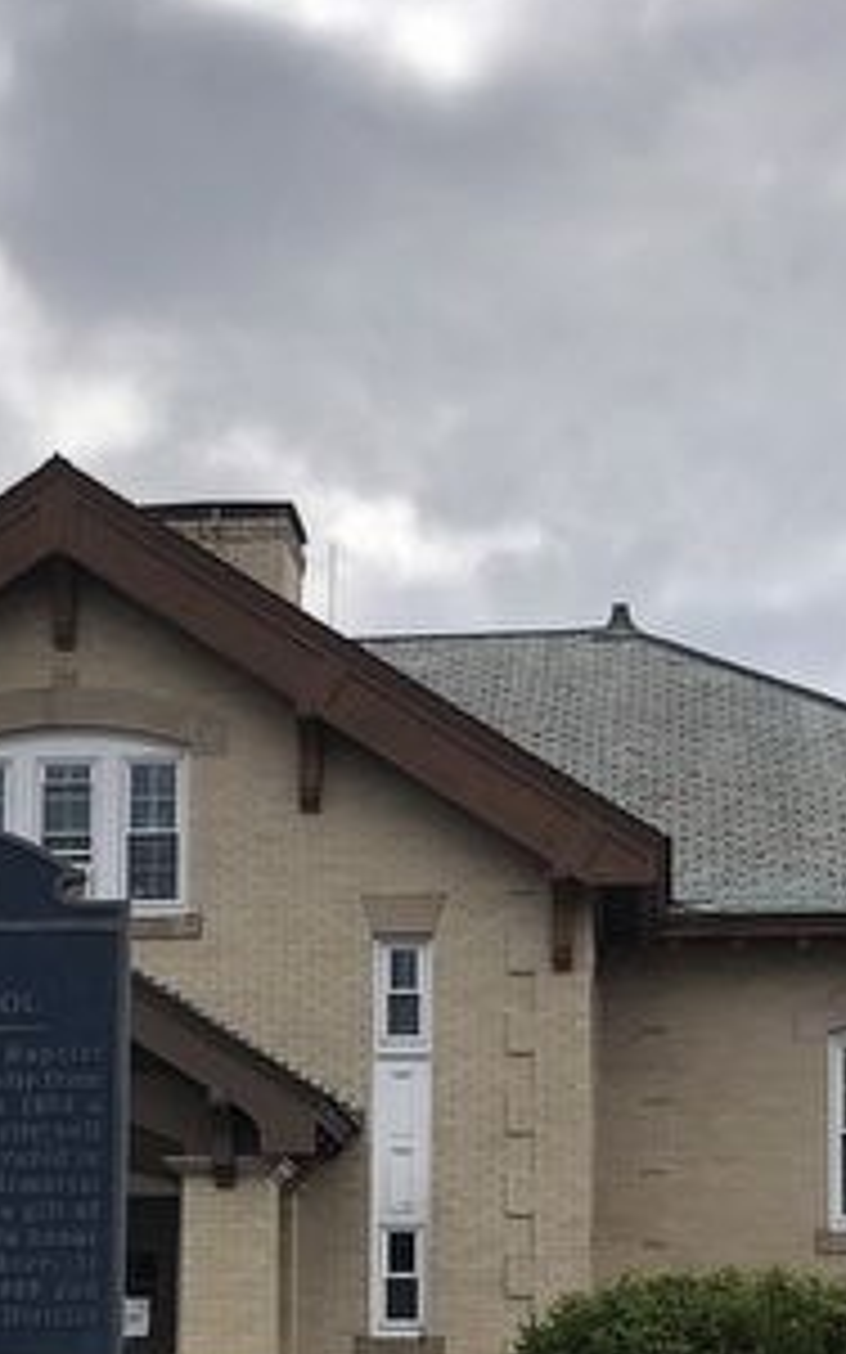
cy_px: 1174
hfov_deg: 16.5
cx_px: 252
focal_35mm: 79
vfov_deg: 25.5
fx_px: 2916
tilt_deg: +5.1
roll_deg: -0.1
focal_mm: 4
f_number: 1.8
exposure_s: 1/2315
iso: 20
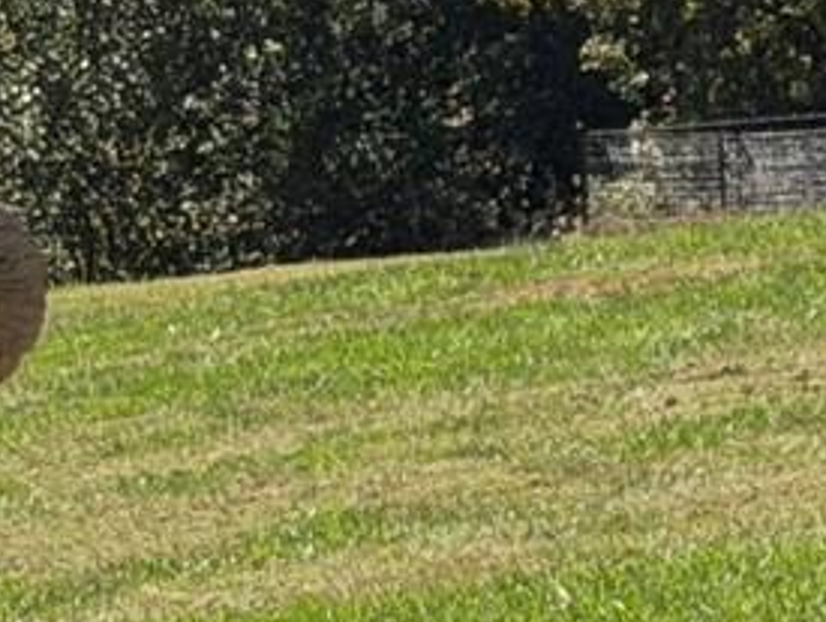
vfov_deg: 4.2
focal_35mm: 357
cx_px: 1730
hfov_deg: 5.4
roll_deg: +2.0
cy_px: -66
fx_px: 8530
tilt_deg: -1.9
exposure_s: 1/4098
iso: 64
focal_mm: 6.76
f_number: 1.78
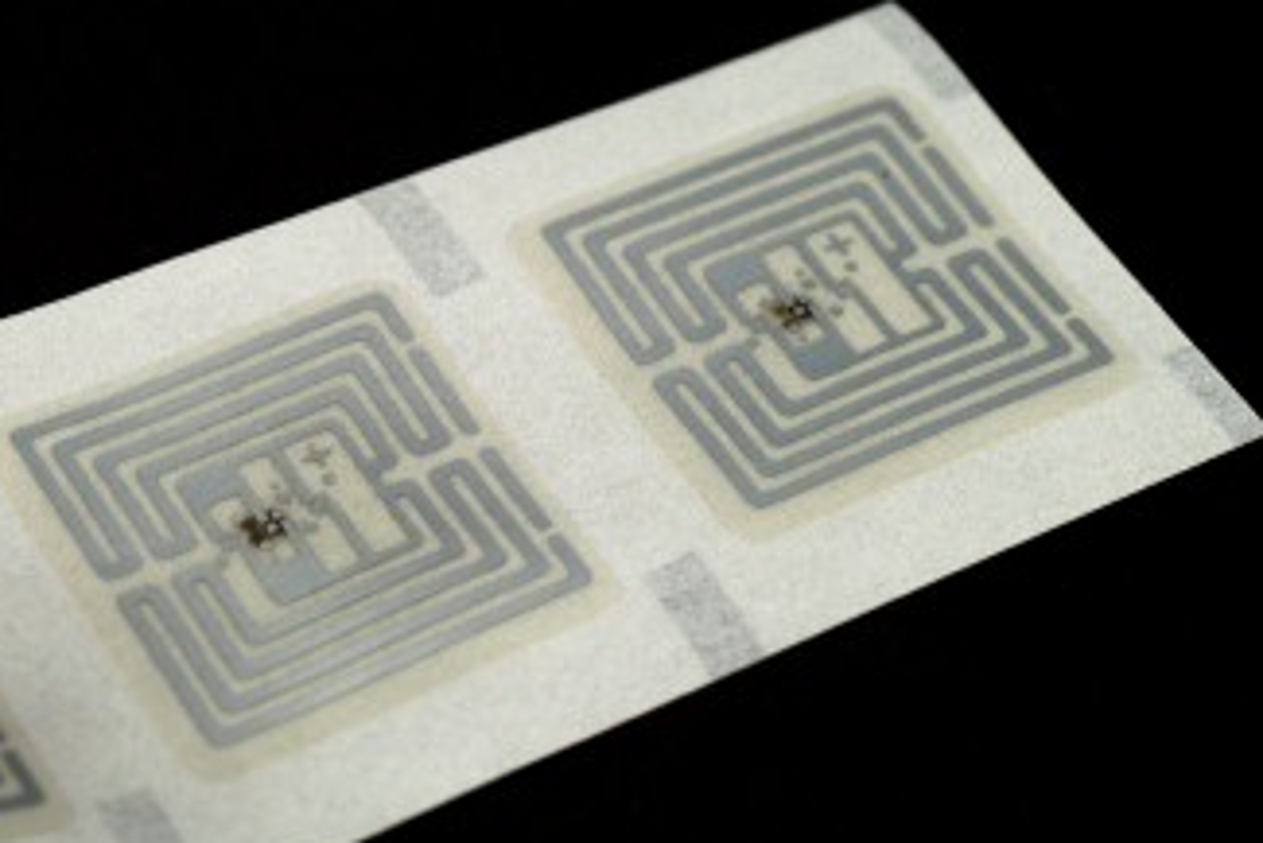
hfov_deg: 11.7
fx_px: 6177
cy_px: 449
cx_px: 455
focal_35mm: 176
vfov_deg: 7.8
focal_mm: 90
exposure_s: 1/10
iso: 100
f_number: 13
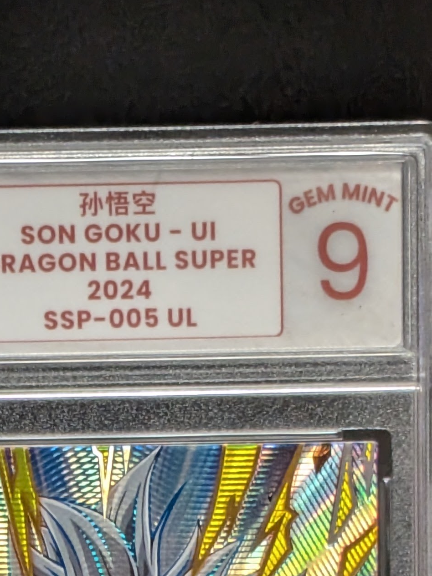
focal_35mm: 155
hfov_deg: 9.6
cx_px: 131
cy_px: 760
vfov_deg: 12.3
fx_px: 2580
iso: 349
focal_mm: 4.53
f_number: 1.7
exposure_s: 1/120
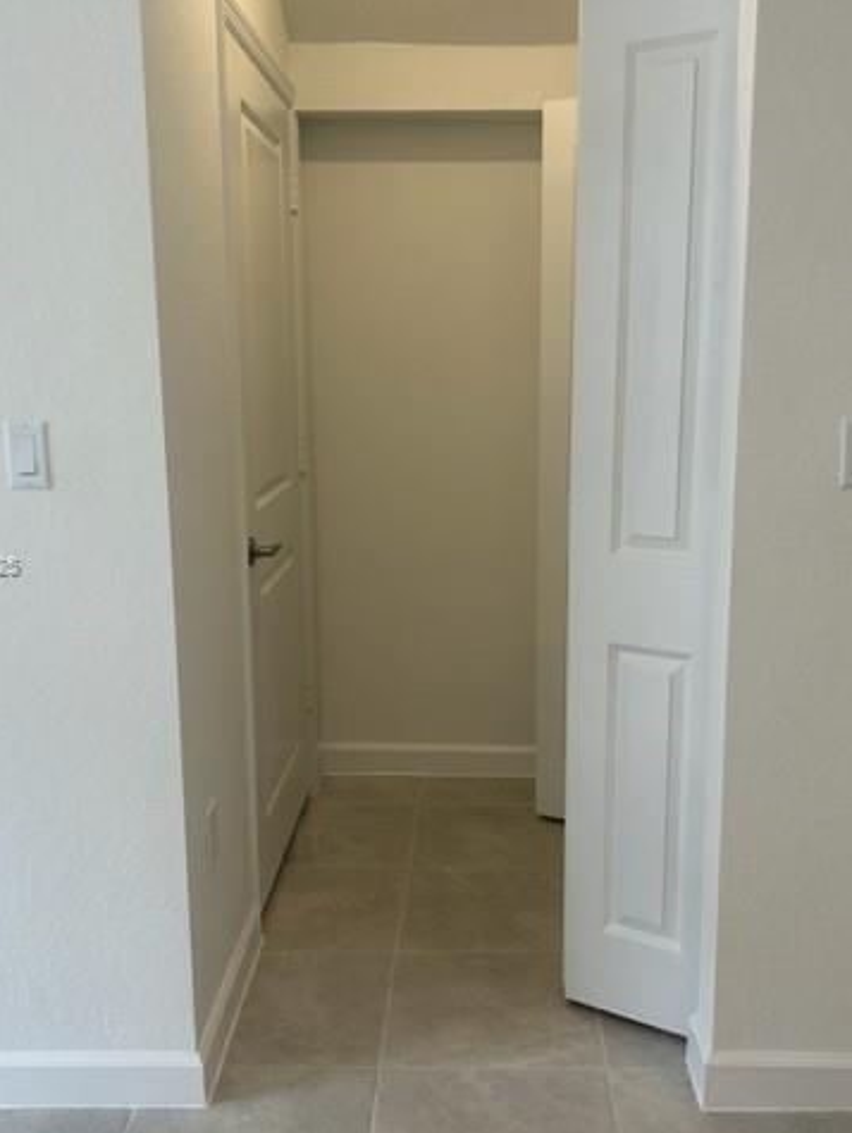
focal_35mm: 35
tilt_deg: -10.1
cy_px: 568
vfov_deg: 52.6
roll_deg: +0.5
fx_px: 1147
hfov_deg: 40.7
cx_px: 451
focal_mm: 5.7
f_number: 1.5
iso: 50
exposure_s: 1/120
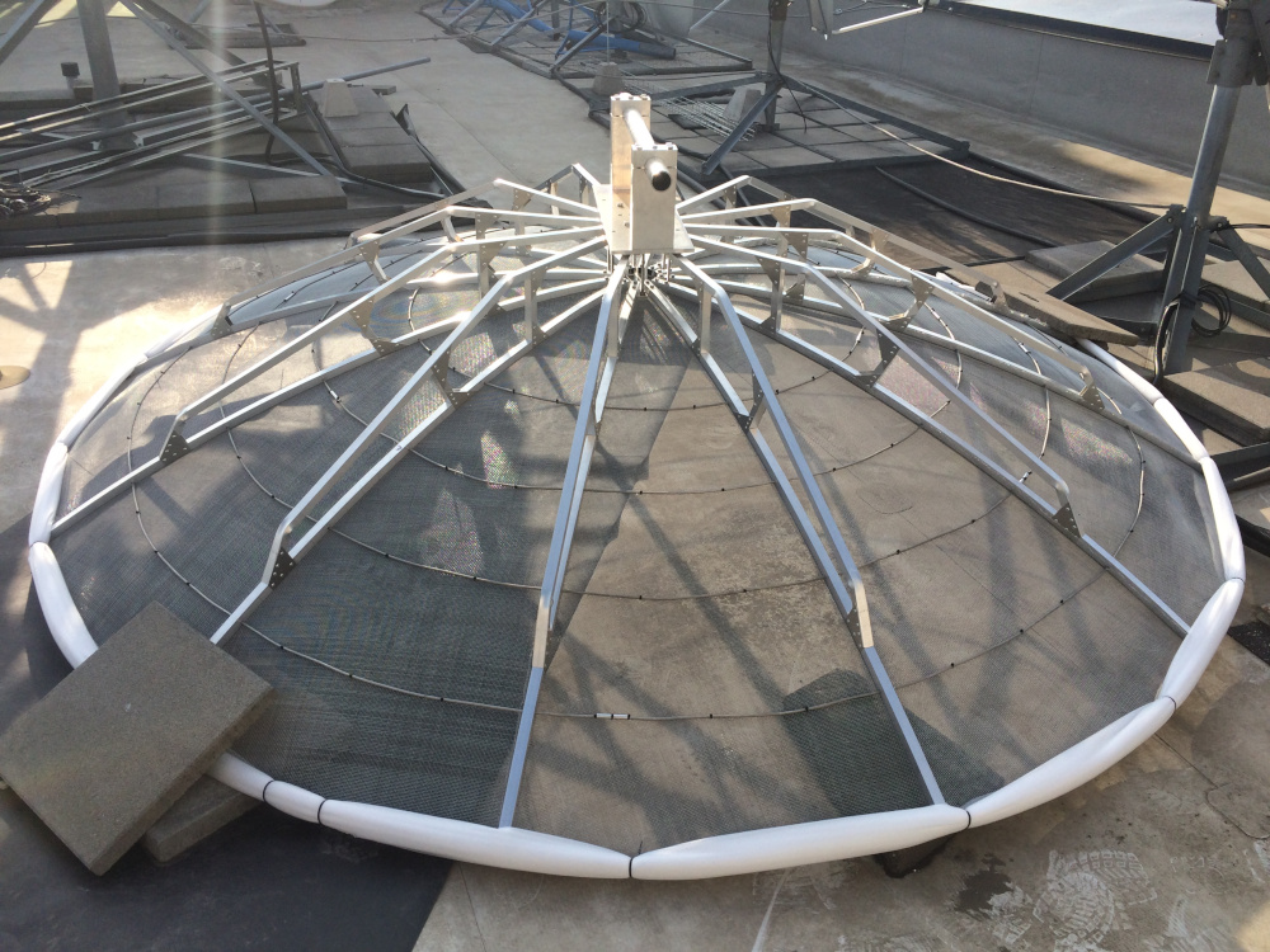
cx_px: 635
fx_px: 1064
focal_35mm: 29
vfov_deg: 48.2
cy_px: 476
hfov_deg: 61.7
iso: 32
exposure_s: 1/1466
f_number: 2.2
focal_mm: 4.15
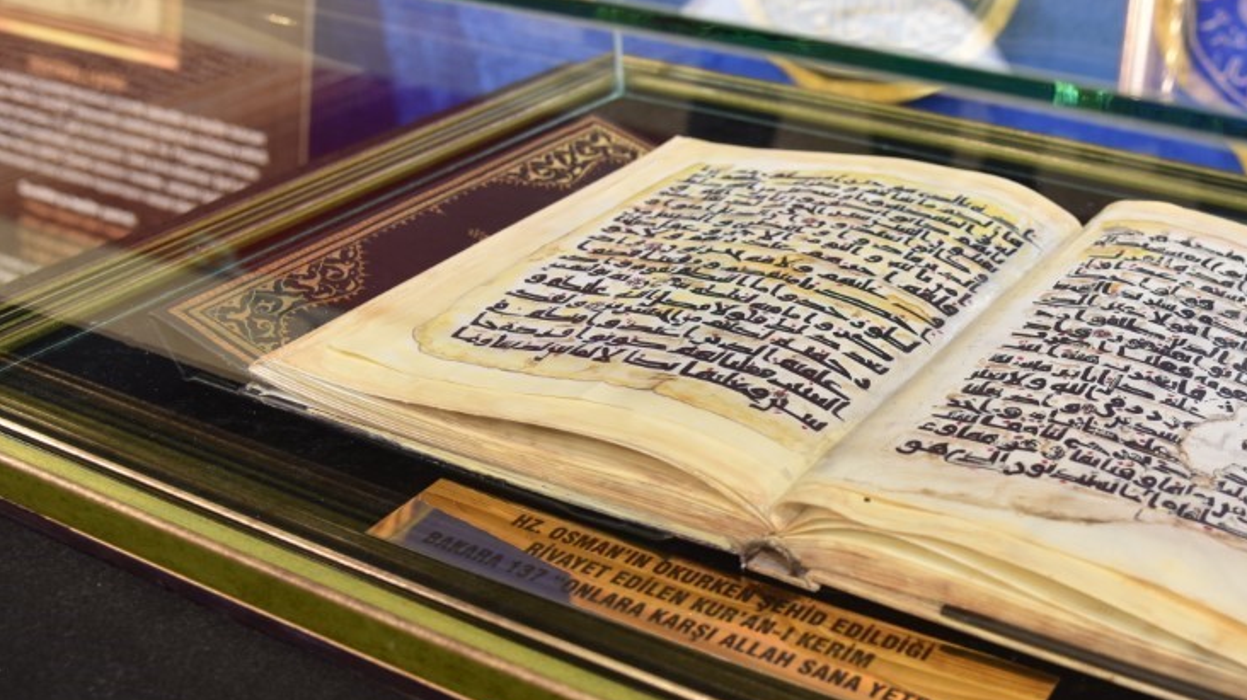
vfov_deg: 27.0
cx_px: 923
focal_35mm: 44
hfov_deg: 45.0
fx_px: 1454
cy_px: 414
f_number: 4
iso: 200
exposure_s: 1/60
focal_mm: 24
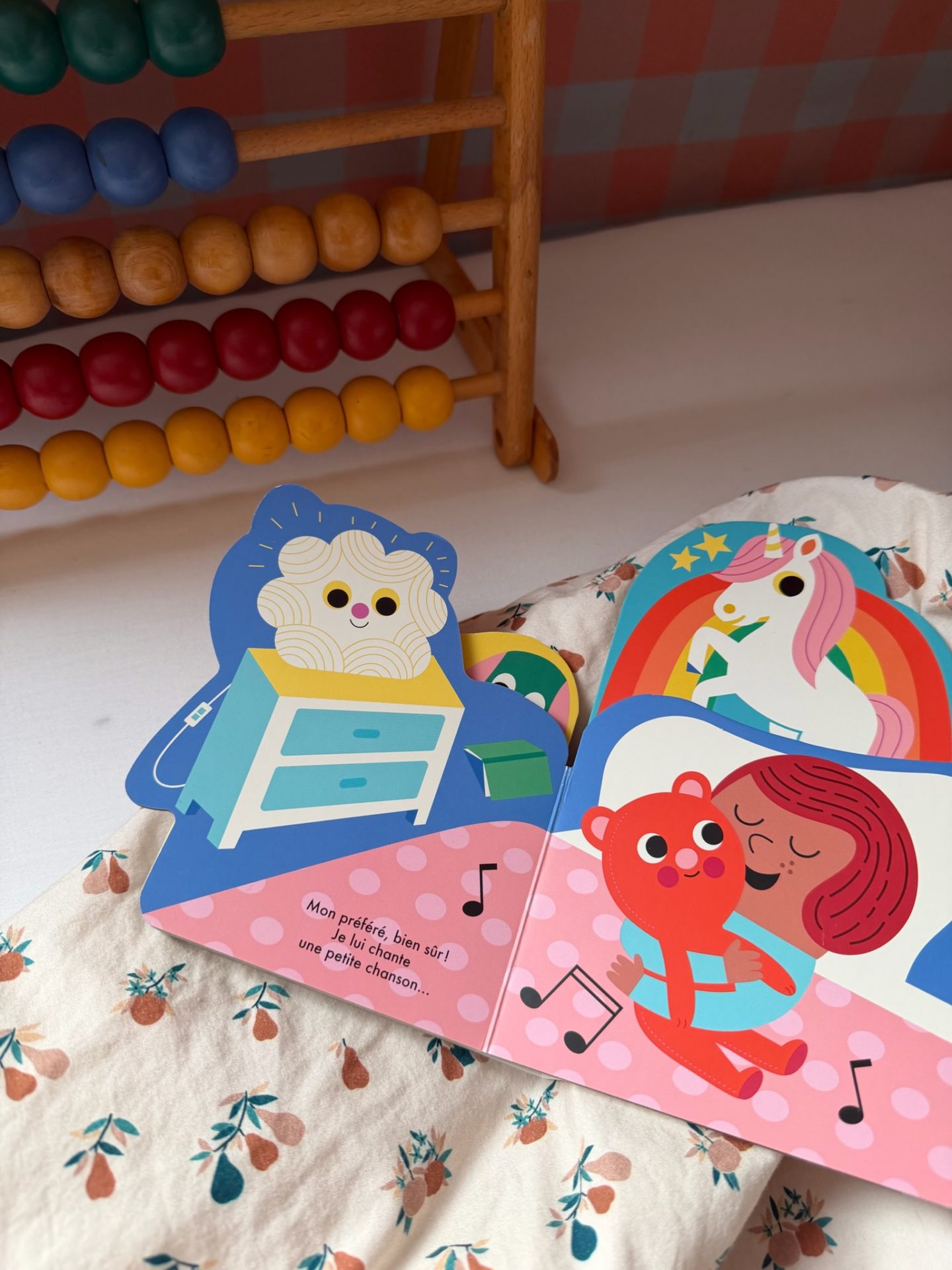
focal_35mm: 24
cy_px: 635
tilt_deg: -57.3
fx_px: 880
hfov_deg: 56.8
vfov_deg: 71.6
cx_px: 476
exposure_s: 1/90
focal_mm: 6.76
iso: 200
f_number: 1.78
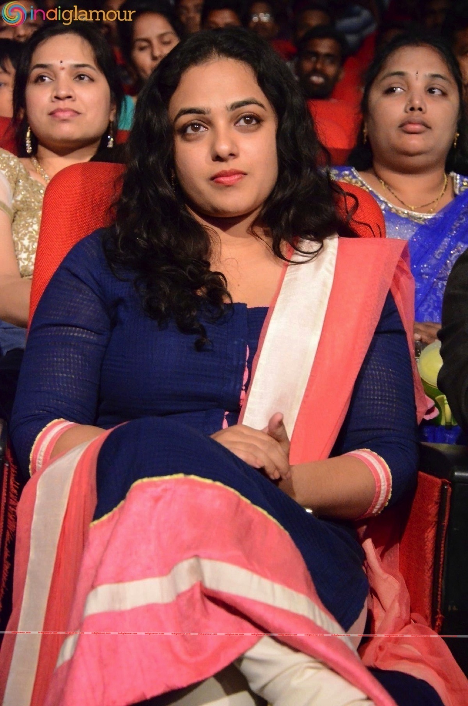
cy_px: 353
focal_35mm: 105
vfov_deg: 19.5
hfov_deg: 13.0
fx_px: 2056
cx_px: 234
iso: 8000
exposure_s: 1/125
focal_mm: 70
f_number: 5.6
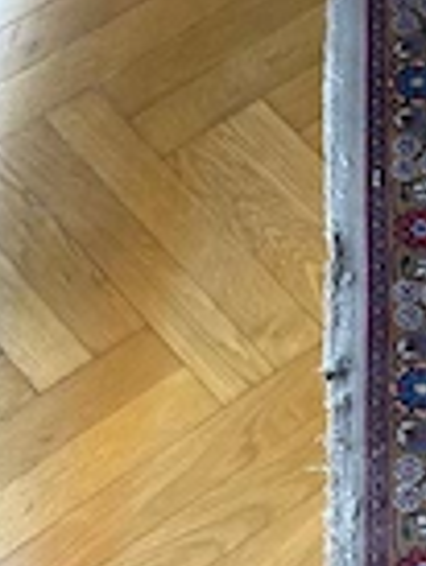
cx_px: 546
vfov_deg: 23.1
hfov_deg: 19.5
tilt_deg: -73.4
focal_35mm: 70
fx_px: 1147
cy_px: 822
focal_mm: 6.86
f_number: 1.78
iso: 80
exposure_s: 1/121
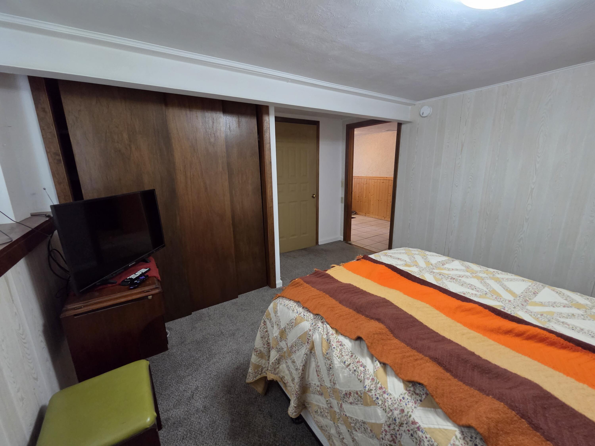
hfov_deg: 106.2
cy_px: 223
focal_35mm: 13
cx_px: 298
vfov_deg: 89.9
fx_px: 223
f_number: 2.2
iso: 500
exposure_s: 1/60
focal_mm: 2.2
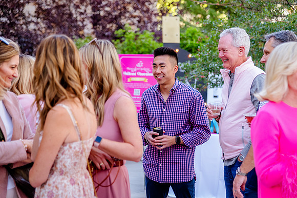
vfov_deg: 13.7
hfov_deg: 20.4
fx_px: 825
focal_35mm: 100
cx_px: 144
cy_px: 99
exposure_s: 1/400
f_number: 4
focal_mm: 95
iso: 1600
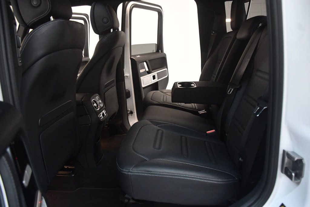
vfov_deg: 47.9
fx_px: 232
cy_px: 104
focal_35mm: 27
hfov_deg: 67.4
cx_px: 155
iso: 3200
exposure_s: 1/80
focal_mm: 18
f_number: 3.5
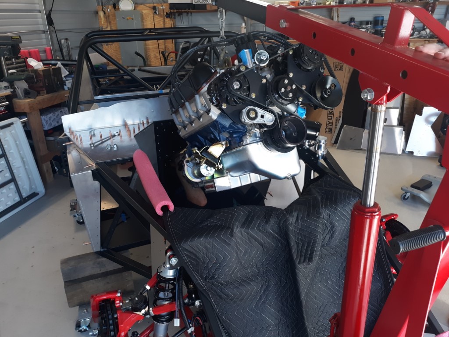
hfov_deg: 63.4
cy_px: 168
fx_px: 363
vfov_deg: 49.7
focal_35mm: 28
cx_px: 224
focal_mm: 3.7
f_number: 1.7
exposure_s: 1/60
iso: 50
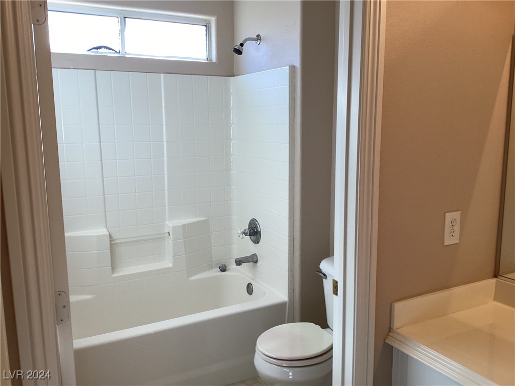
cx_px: 258
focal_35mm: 31
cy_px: 193
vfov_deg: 45.4
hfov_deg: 58.4
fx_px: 461
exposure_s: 1/120
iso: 80
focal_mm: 3.3
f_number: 2.4
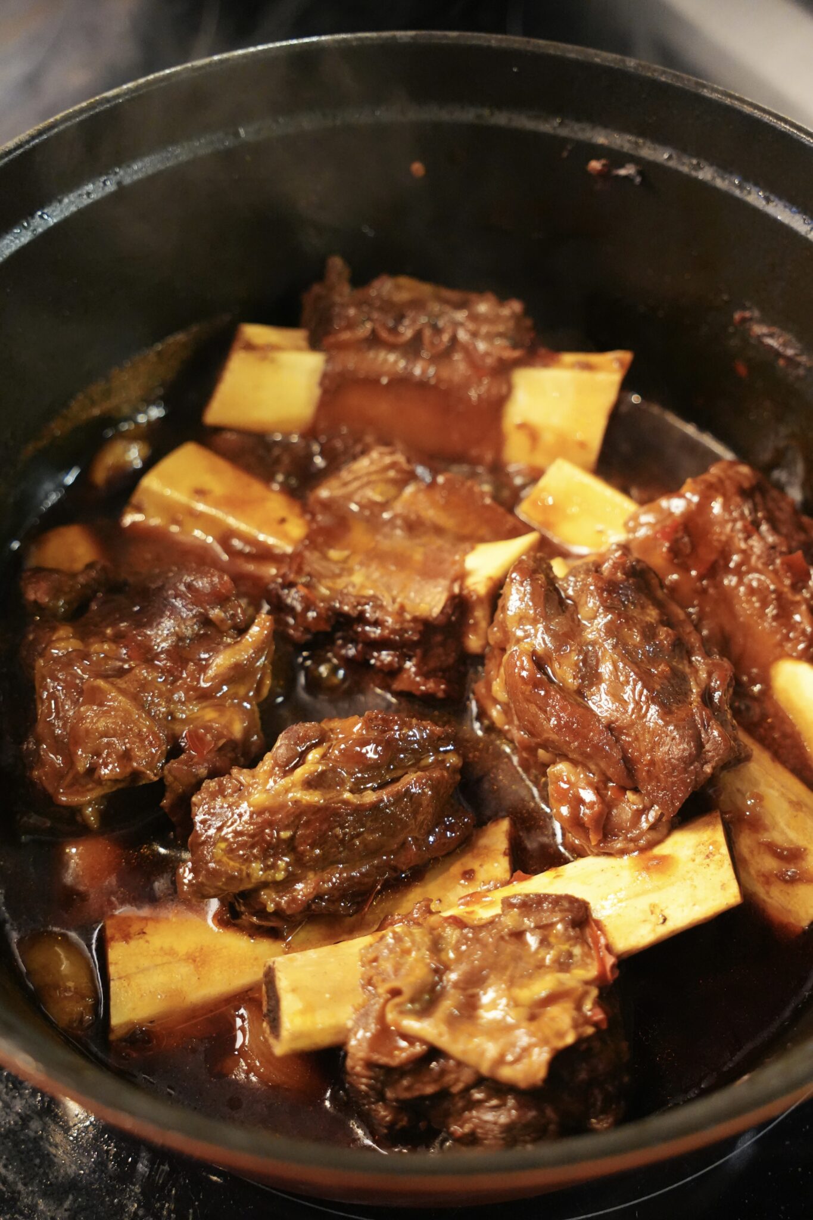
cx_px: 406
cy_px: 610
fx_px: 1377
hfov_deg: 32.9
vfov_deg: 47.8
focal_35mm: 41
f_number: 2.8
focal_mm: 27.1
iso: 4000
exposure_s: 1/160
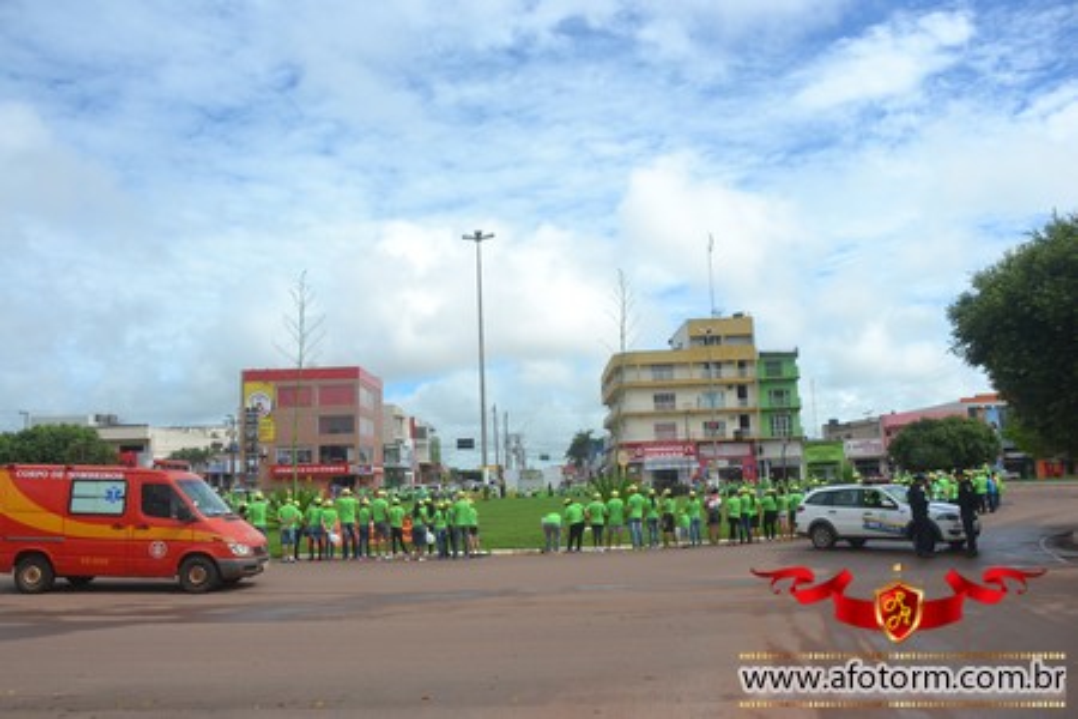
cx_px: 539
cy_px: 360
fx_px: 898
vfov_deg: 43.6
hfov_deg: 61.9
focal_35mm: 30
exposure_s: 1/320
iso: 100
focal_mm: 20
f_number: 9
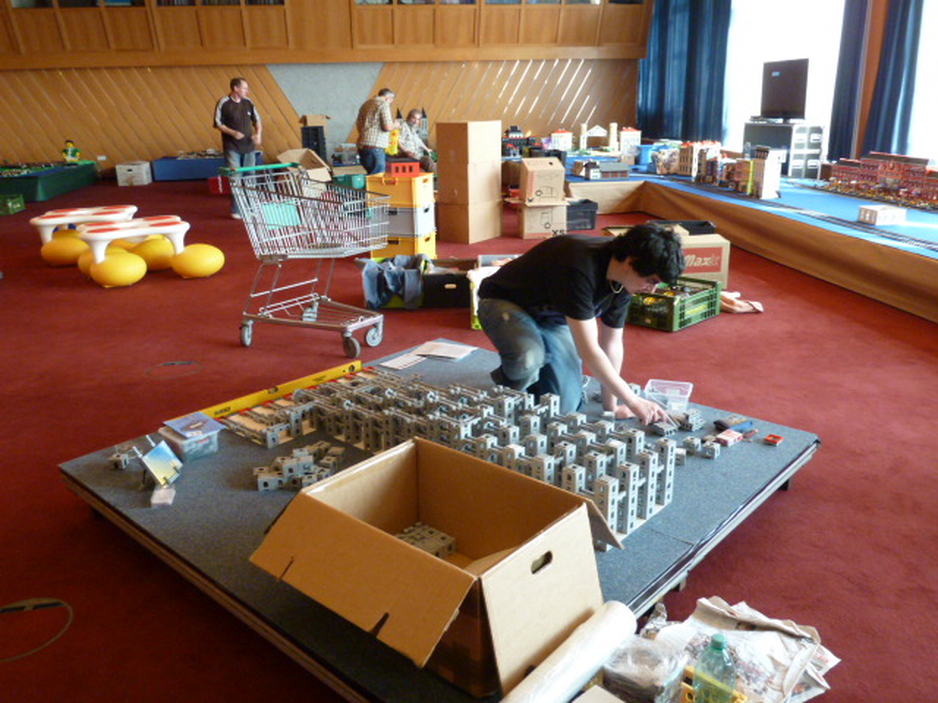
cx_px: 469
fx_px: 786
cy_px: 352
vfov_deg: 48.2
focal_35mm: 29
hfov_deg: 61.7
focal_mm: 4.7
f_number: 3.4
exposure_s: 1/20
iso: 400
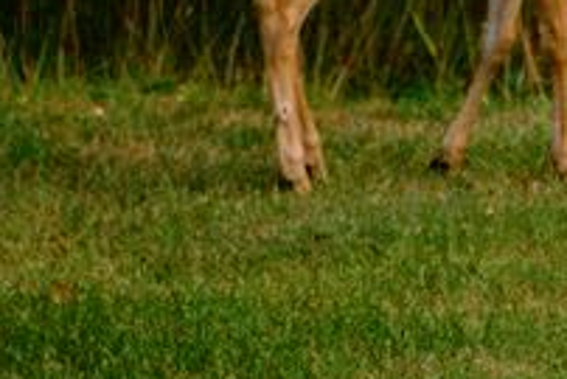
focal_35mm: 949
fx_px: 14957
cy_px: -65
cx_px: 533
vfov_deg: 1.5
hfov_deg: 2.2
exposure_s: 1/250
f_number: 5.6
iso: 200
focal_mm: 200
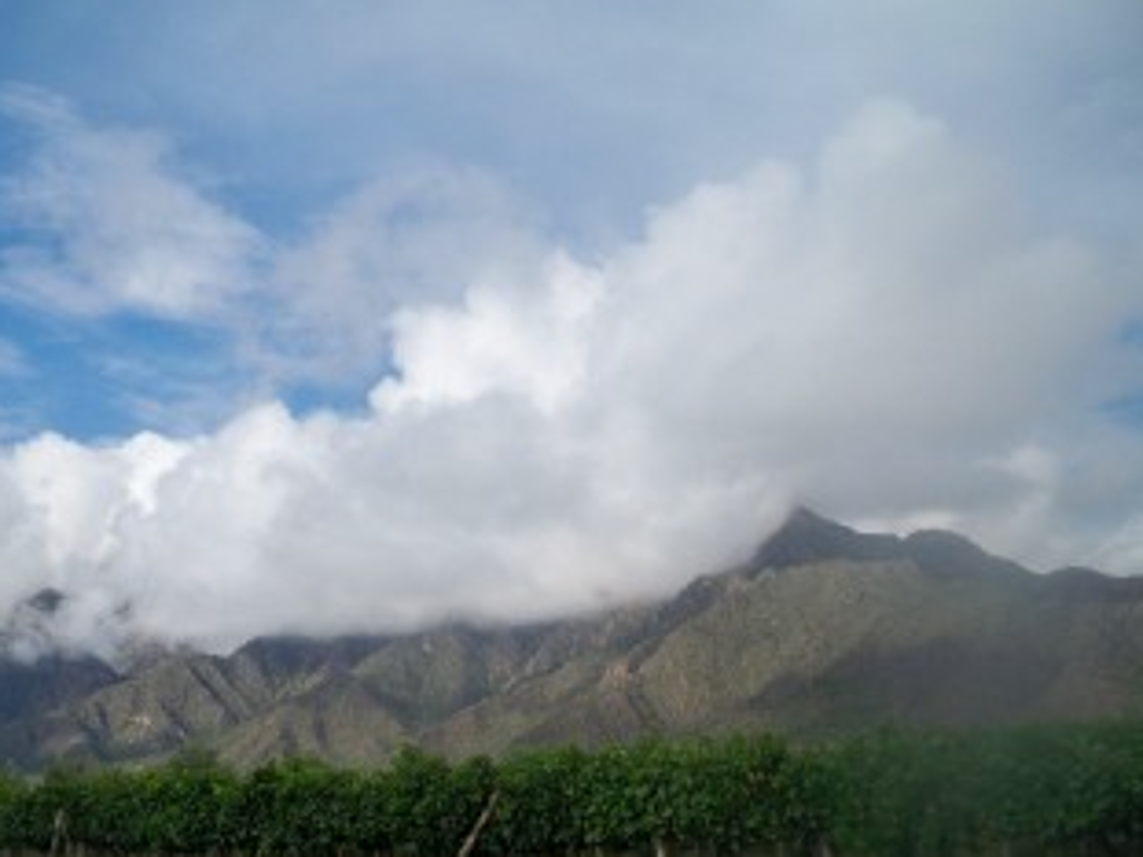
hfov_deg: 41.8
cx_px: 423
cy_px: 541
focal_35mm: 45
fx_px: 1485
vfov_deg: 32.0
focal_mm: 6.3
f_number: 4.7
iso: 64
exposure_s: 1/800
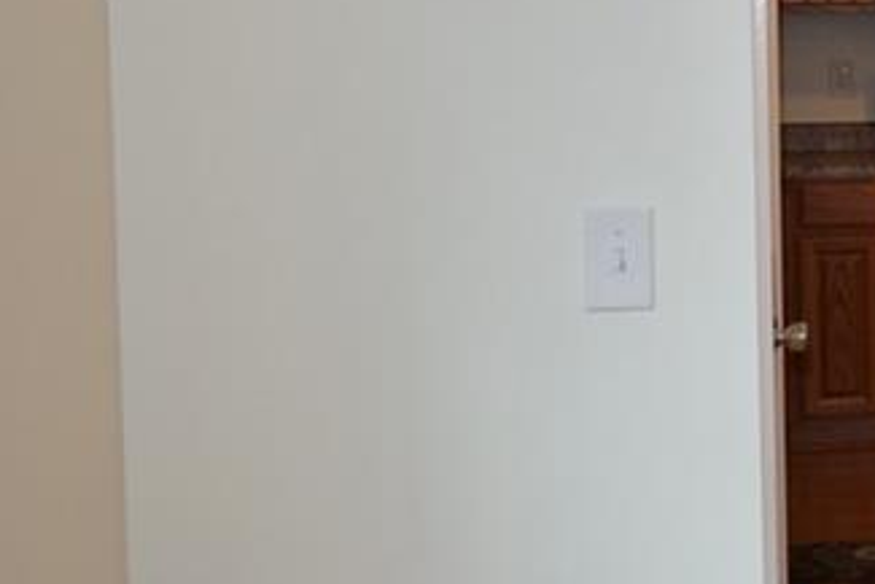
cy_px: 81
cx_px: 1244
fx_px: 2067
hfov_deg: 20.9
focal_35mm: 85
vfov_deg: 15.9
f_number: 5.6
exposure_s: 1/125
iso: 800
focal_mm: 18
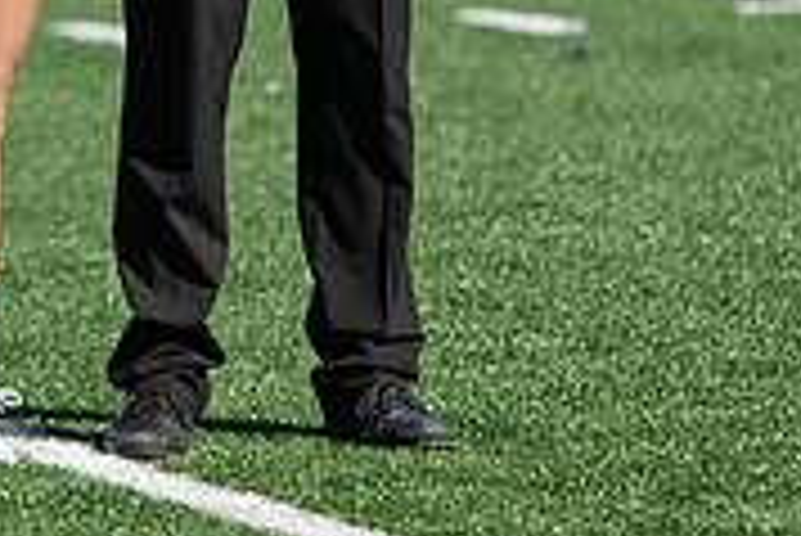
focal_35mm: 506
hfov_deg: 4.1
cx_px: 166
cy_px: -250
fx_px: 11267
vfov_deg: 2.7
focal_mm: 155
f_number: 3.2
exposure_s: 1/2000
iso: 200
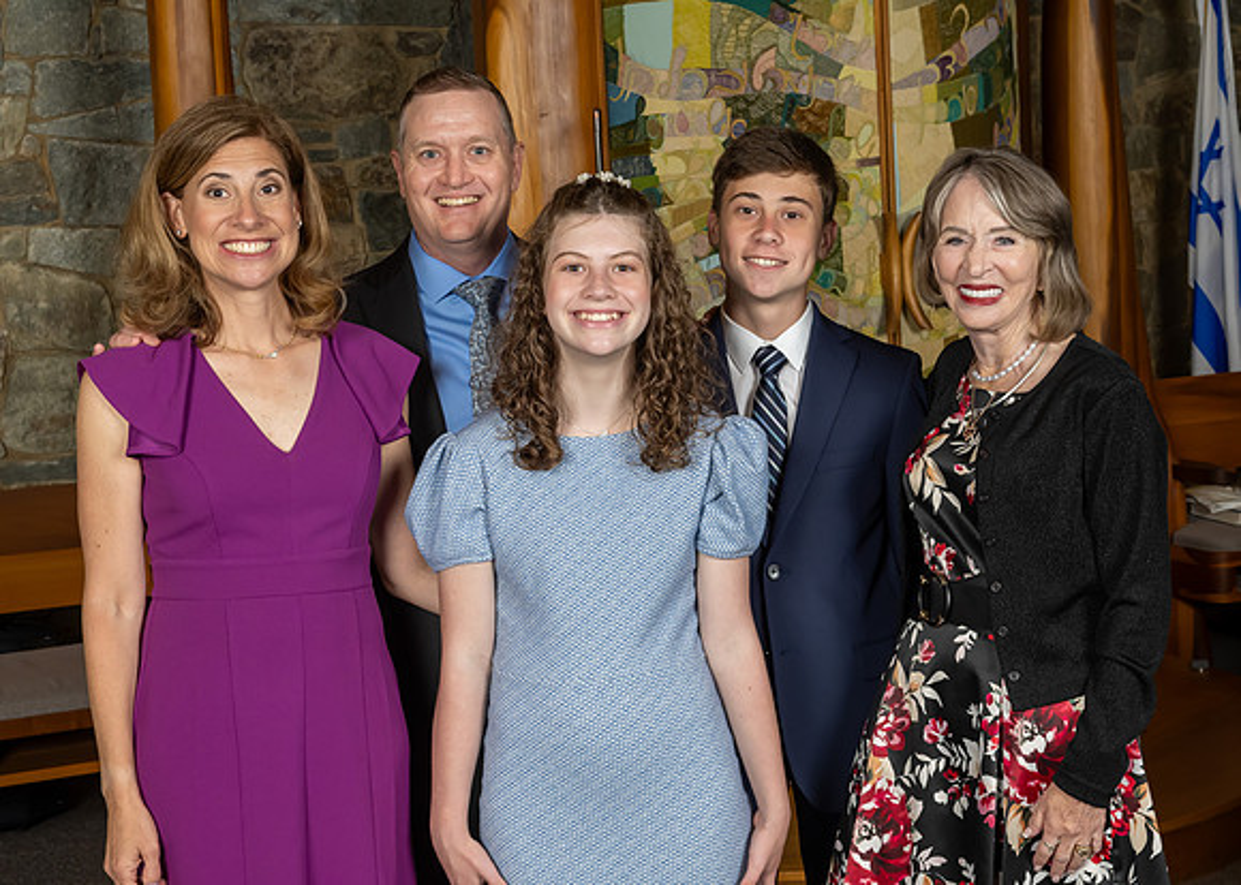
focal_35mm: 62
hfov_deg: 31.9
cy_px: 429
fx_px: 2170
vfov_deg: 23.1
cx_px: 588
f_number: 8
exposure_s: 1/200
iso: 640
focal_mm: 38
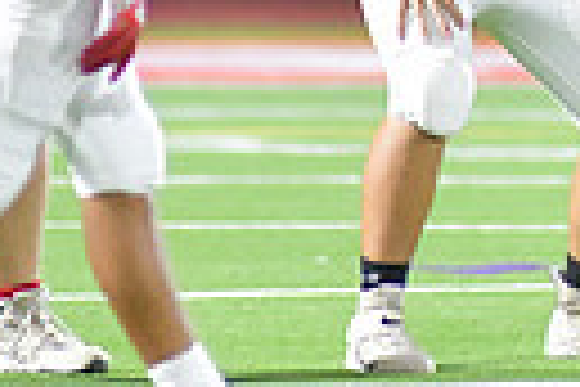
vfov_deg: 1.0
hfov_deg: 1.5
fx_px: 21748
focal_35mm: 1350
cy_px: -209
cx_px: 522
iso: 20000
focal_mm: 300
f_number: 3.5
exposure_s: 1/1250
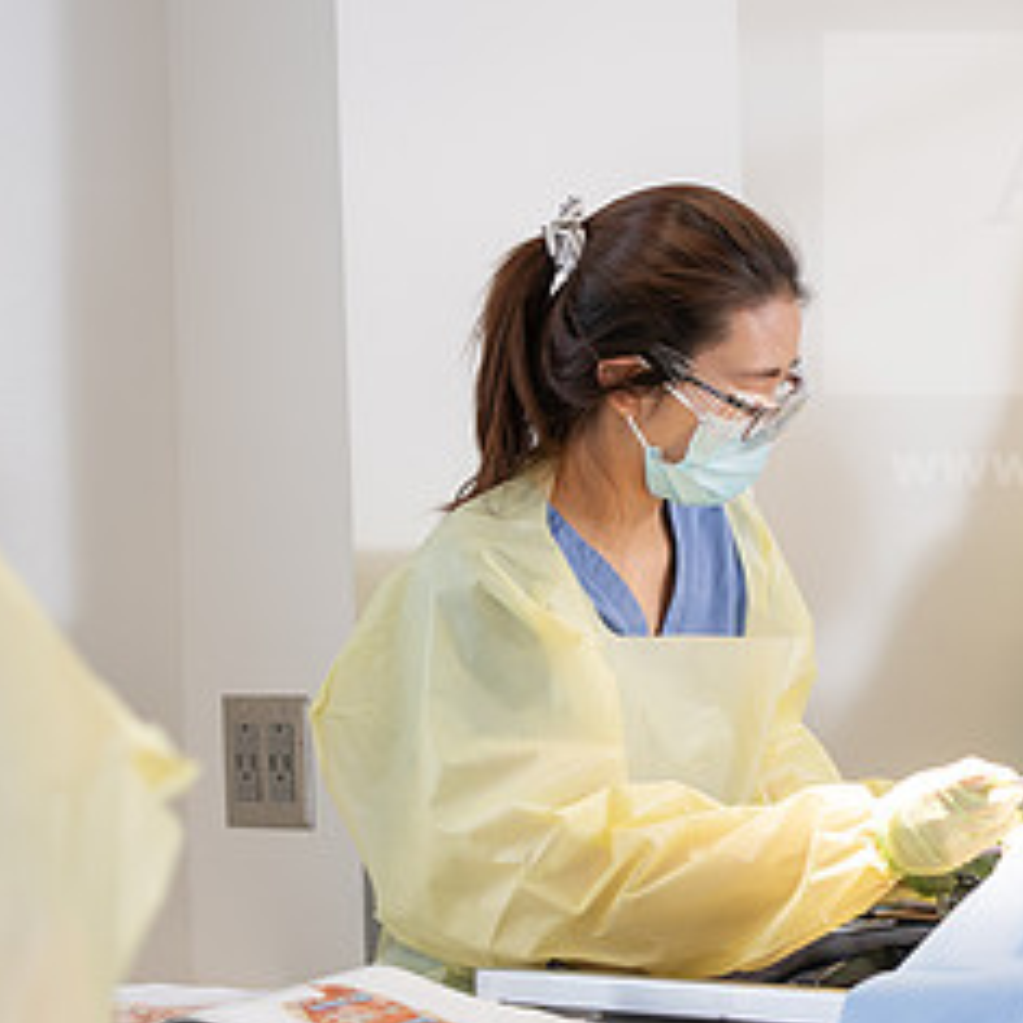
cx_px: 694
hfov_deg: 11.9
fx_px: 4882
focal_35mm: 146
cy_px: 557
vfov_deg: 12.0
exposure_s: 1/200
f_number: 2.8
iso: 250
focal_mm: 70
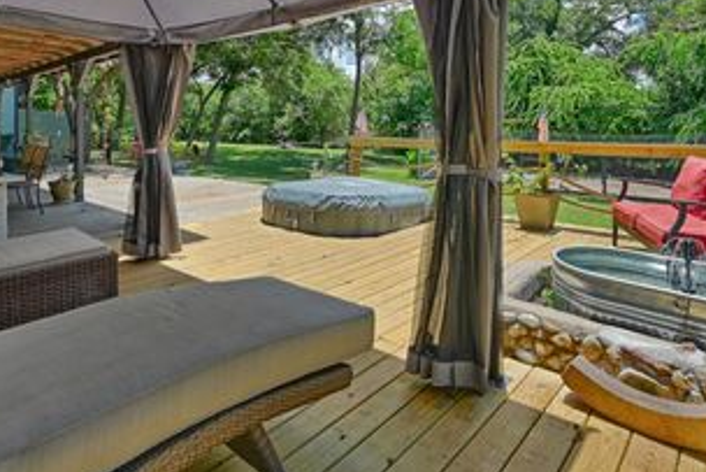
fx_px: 451
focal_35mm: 23
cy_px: 127
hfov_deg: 76.1
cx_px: 346
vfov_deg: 53.1
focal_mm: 14
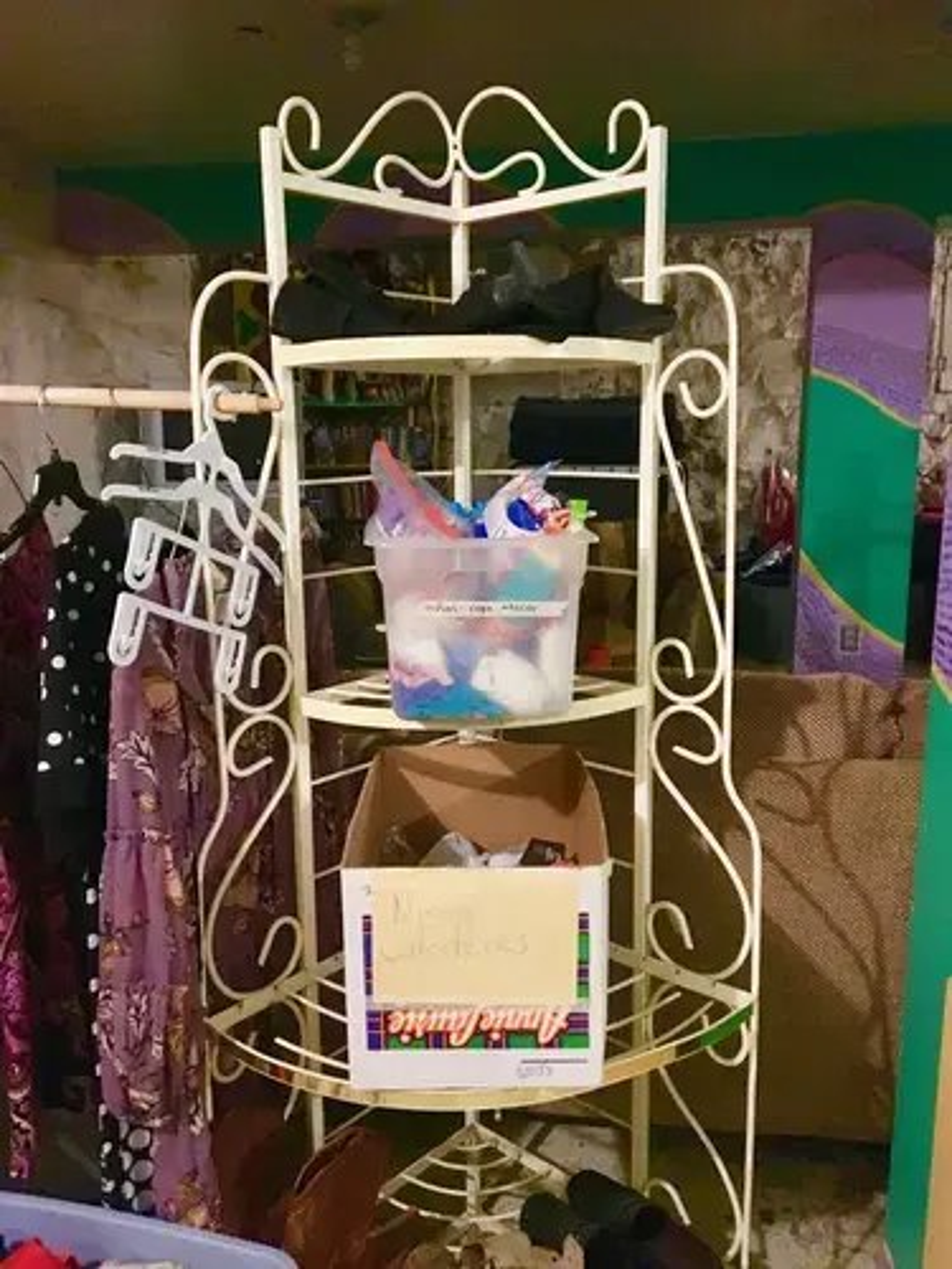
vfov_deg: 61.7
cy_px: 634
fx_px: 1063
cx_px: 476
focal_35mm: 29
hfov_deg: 48.2
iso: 320
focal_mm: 4.15
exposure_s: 1/15
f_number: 2.2
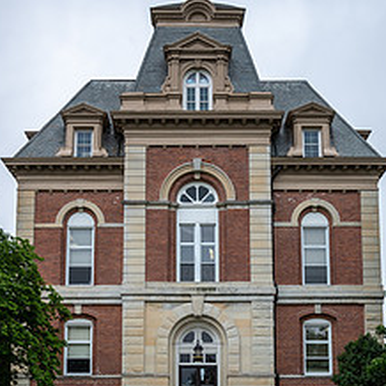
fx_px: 618
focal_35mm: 49
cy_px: 356
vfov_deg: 32.7
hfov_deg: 34.7
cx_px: 196
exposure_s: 1/400
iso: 320
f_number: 10
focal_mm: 28
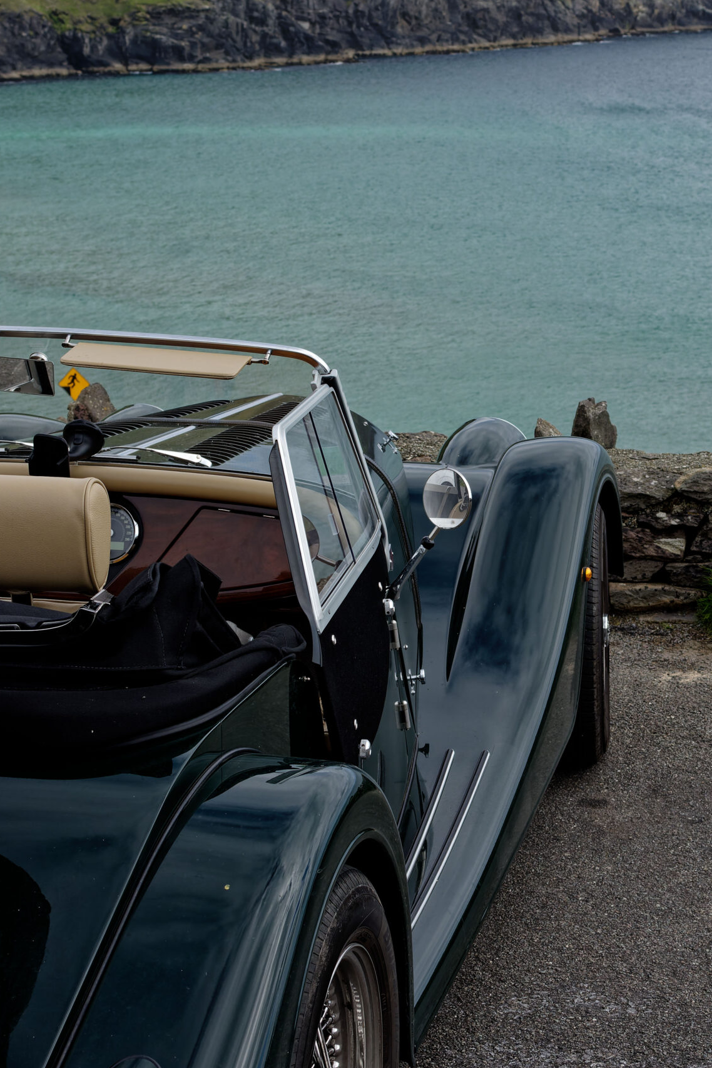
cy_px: 317
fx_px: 2336
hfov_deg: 17.3
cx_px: 490
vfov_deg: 25.5
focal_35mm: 79
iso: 360
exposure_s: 1/500
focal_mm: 35
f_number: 8
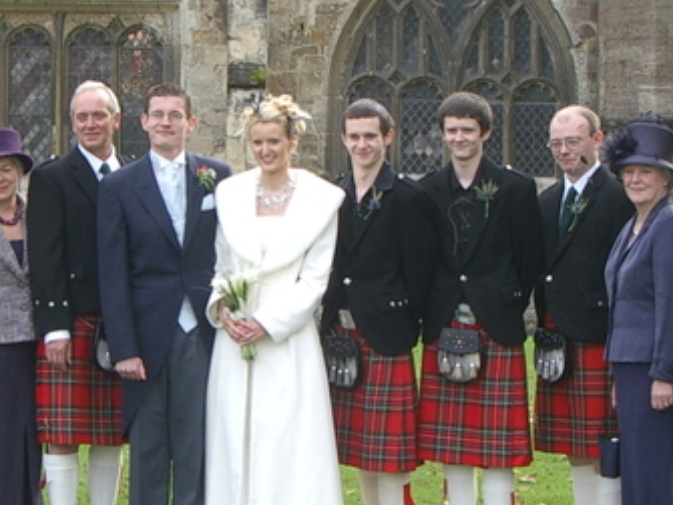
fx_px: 2254
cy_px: 286
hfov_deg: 17.0
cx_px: 249
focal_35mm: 116
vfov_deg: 12.8
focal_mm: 8.2
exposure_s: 1/160
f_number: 3.1
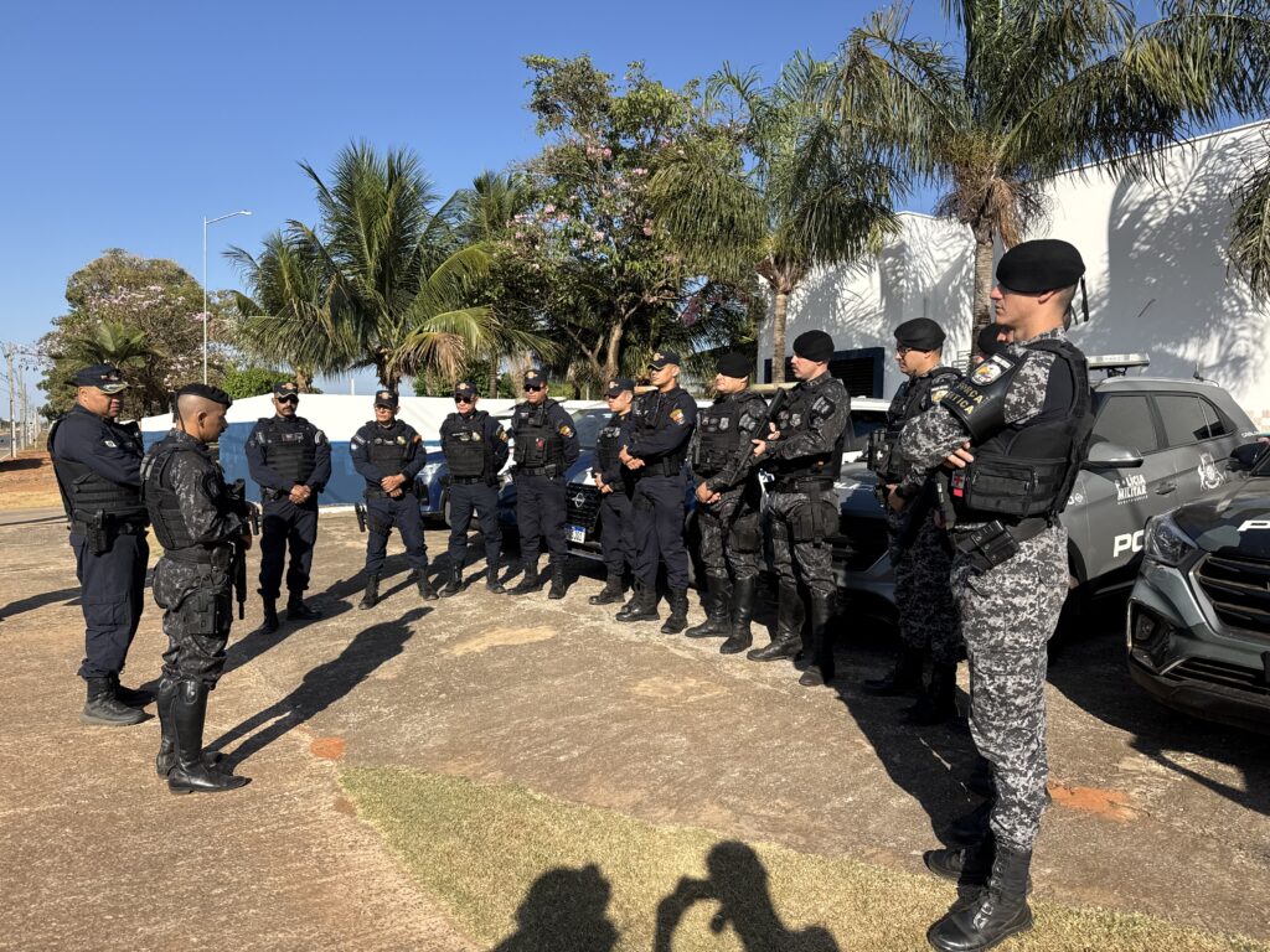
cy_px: 476
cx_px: 635
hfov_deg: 71.6
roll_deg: -0.2
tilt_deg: -2.6
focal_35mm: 24
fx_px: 881
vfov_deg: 56.8
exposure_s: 1/4950
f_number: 1.78
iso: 80
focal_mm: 6.76
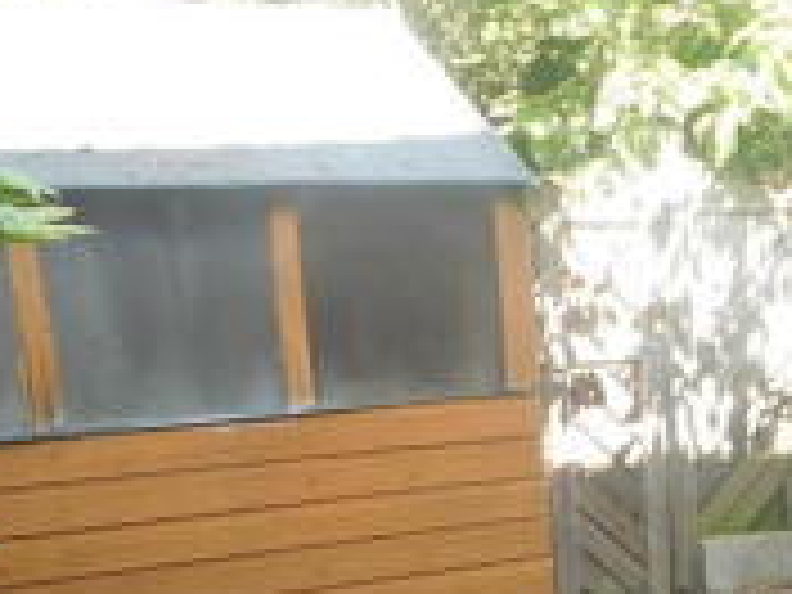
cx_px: 1037
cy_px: 632
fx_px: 1739
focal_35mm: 76
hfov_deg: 22.8
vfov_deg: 18.7
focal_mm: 4
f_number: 3
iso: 125
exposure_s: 1/80
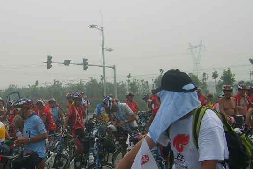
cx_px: 54
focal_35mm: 69
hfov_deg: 28.7
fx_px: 485
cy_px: 96
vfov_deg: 19.7
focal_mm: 5.8
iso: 50
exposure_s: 1/250
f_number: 7.1
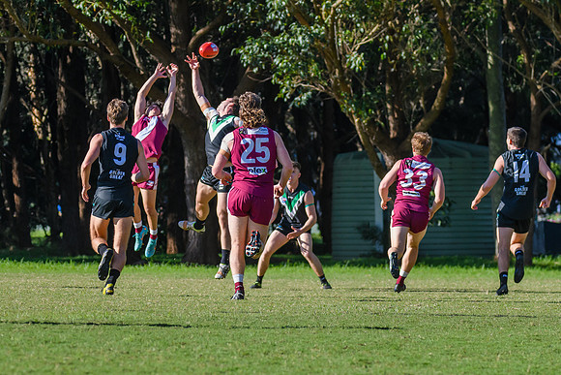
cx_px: 239
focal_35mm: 336
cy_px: 202
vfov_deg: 4.1
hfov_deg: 6.1
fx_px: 5231
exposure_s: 1/1600
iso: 800
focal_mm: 170
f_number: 6.3
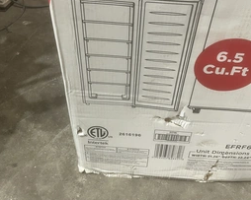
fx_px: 297
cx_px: 139
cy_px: 78
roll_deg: -3.9
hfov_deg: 45.7
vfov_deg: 37.1
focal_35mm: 40
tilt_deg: -44.5
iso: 125
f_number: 1.6
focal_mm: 5.1
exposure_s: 1/60
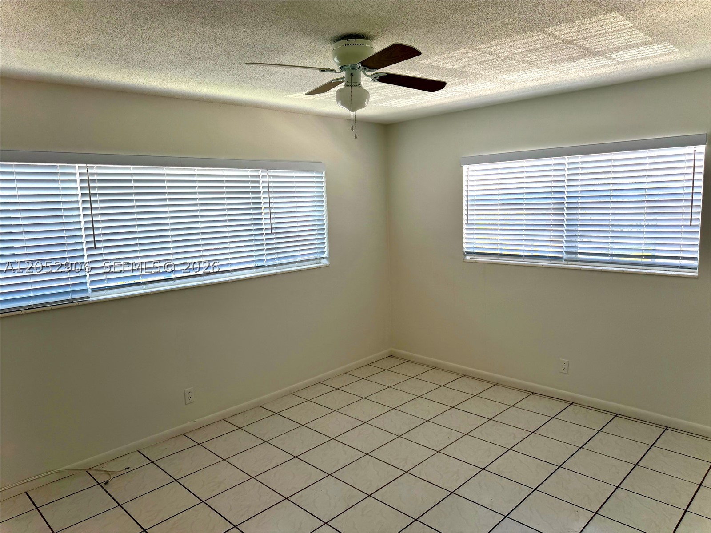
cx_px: 356
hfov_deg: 71.6
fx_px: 493
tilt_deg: -7.6
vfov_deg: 56.8
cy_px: 266
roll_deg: +2.1
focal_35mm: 24
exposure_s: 1/269
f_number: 1.78
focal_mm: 6.76
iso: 64
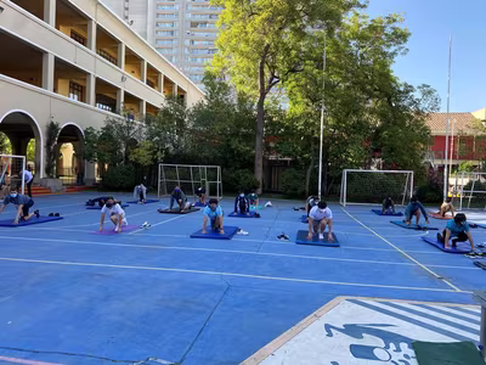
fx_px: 365
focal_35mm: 26
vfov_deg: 53.1
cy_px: 182
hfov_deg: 67.3
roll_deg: +0.2
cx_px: 243
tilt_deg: +1.3
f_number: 1.8
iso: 32
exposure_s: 1/382
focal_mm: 4.25
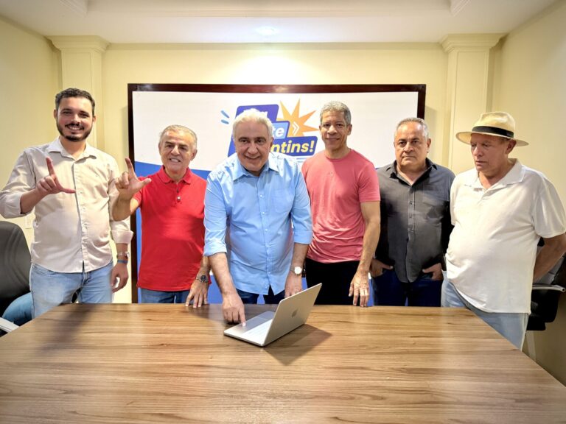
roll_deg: -0.4
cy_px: 212
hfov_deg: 71.6
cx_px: 283
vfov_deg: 56.8
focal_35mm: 24
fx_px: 392
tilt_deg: -6.7
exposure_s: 1/60
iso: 500
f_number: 1.78
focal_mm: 6.76
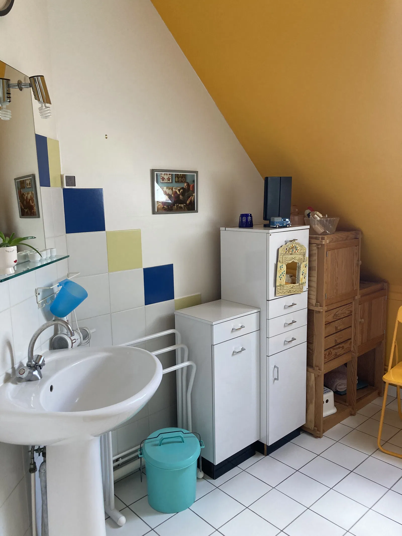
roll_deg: +0.7
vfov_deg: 63.4
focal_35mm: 28
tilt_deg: -10.4
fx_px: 434
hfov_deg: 49.7
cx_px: 201
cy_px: 268
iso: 100
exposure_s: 1/60
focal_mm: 3.99
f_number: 1.8
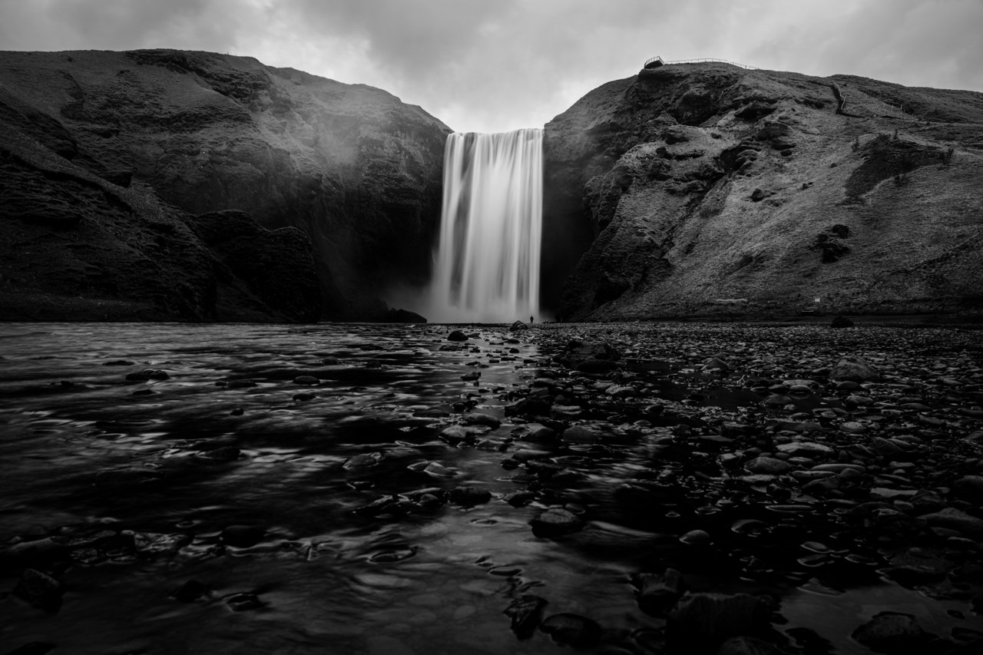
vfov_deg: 52.7
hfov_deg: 73.3
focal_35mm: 24
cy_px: 328
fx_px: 661
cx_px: 492
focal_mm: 24
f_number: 11
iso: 50
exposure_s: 1.6
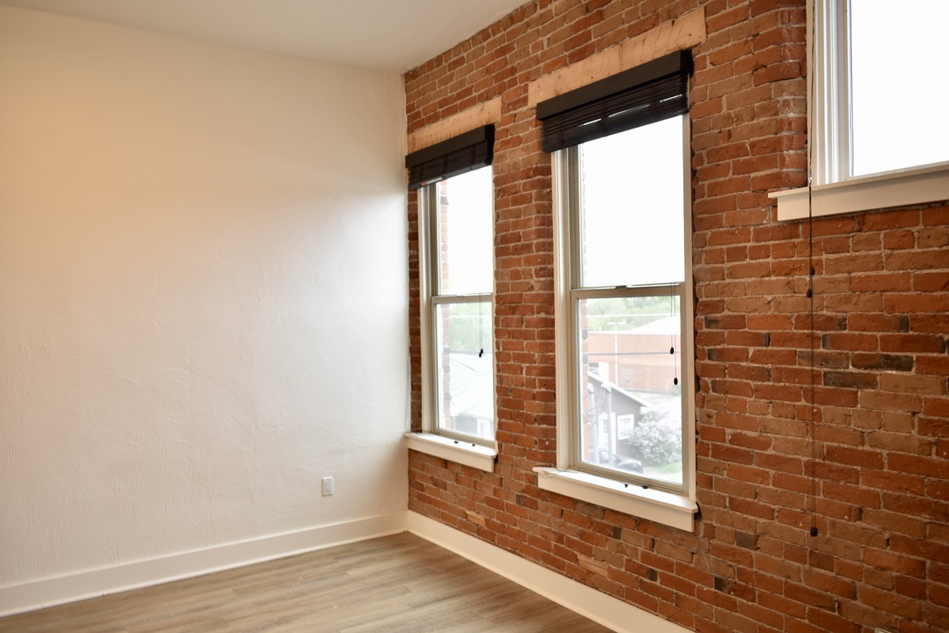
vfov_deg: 47.9
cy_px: 316
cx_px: 474
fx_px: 712
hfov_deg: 67.4
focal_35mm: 27
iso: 100
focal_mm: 18
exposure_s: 1/8
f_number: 3.5
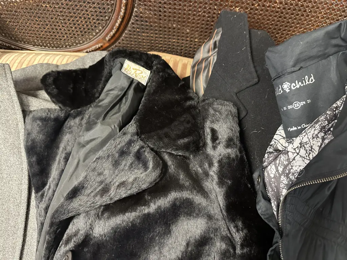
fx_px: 241
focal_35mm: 24
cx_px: 174
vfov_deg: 56.8
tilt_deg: -72.8
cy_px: 130
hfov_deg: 71.6
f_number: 1.78
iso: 800
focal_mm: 6.86
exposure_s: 1/33
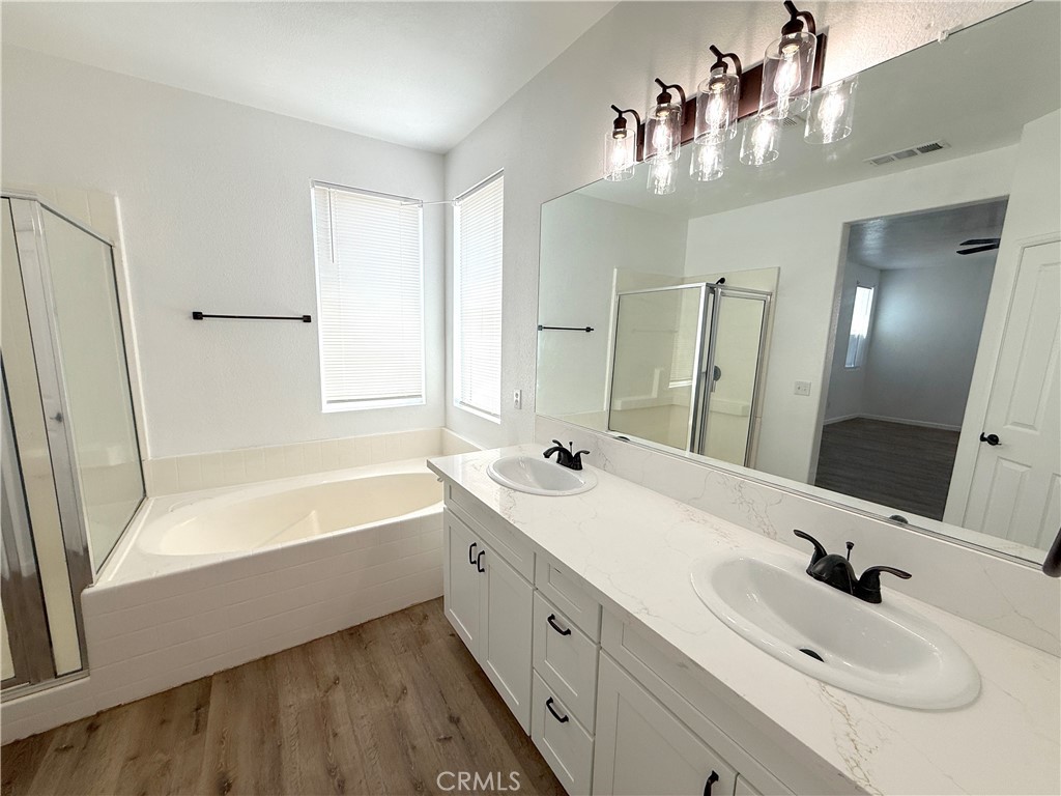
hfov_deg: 102.1
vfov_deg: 85.7
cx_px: 530
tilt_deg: -8.4
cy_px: 398
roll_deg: -1.2
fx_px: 429
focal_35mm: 14
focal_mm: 2.22
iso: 50
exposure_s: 1/245
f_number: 2.2
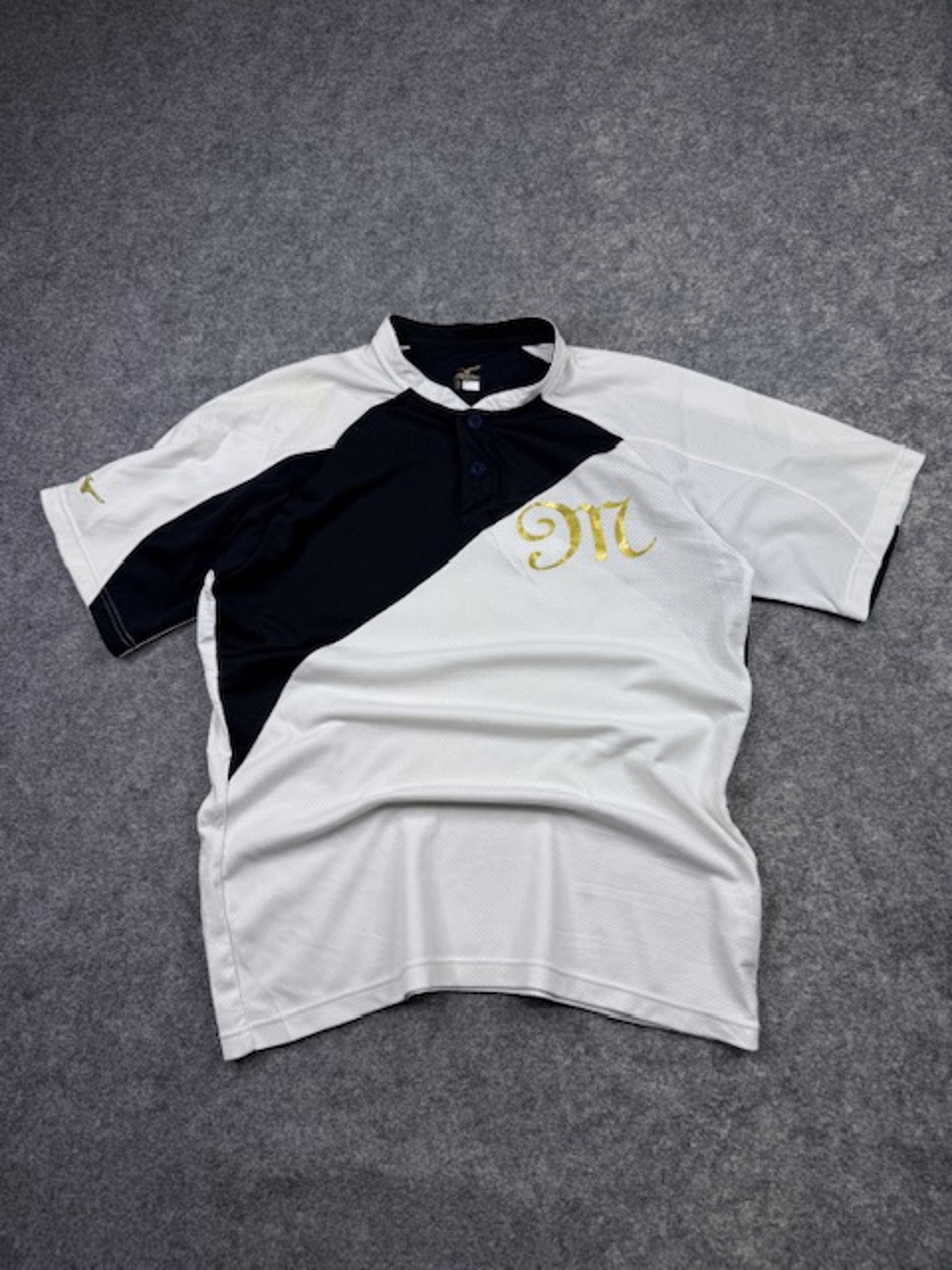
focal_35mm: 24
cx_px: 476
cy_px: 635
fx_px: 880
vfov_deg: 71.6
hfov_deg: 56.8
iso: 80
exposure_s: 1/497
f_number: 1.78
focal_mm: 6.76
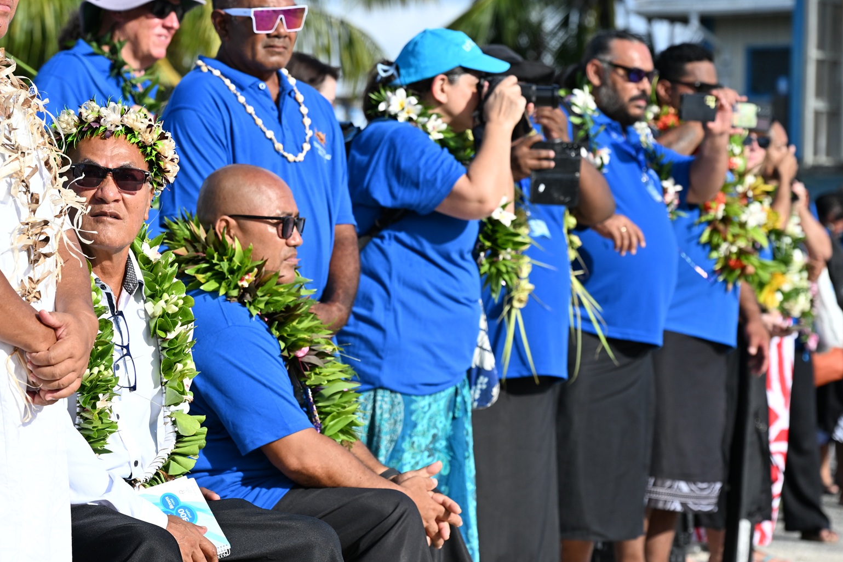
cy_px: 289
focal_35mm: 165
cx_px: 334
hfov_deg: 12.4
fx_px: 3863
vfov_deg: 8.3
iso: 200
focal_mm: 120
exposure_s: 1/800
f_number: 6.3
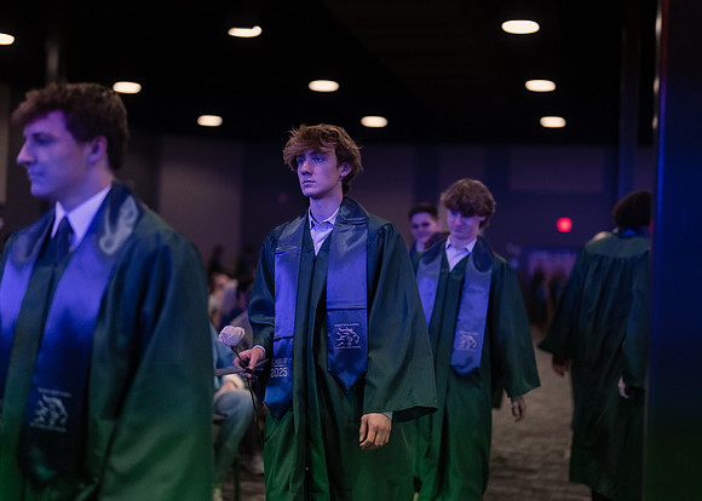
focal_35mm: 53
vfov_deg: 26.6
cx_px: 351
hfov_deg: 36.7
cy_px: 250
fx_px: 1058
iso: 1250
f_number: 1.2
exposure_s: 1/500
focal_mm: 50
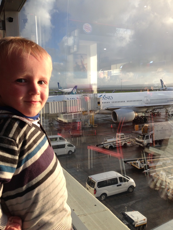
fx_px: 220
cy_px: 115
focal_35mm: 33
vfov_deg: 55.4
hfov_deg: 42.9
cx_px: 86
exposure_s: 1/142
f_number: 2.4
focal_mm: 4.13
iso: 50
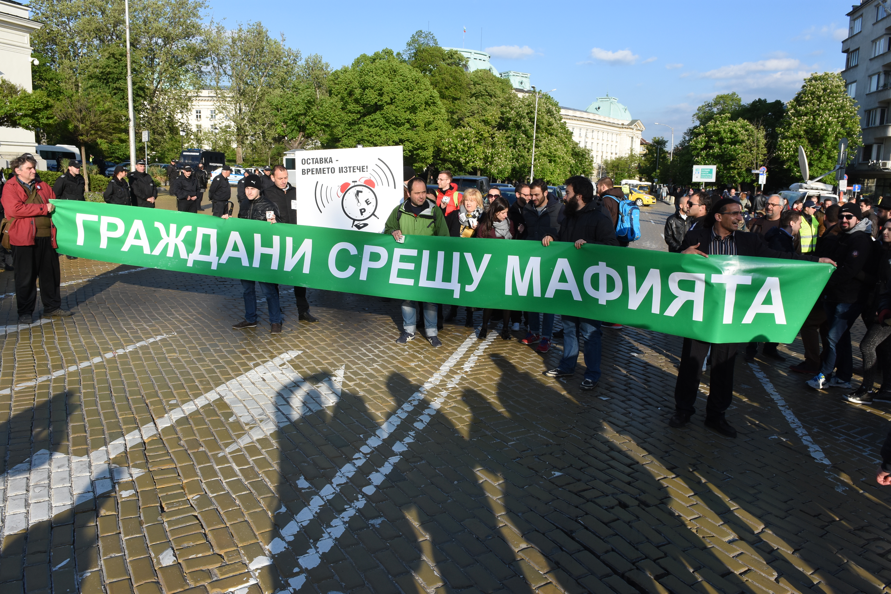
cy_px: 297
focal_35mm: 26
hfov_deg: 70.4
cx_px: 446
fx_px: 631
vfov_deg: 50.4
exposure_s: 1/640
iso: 500
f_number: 11
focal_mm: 17
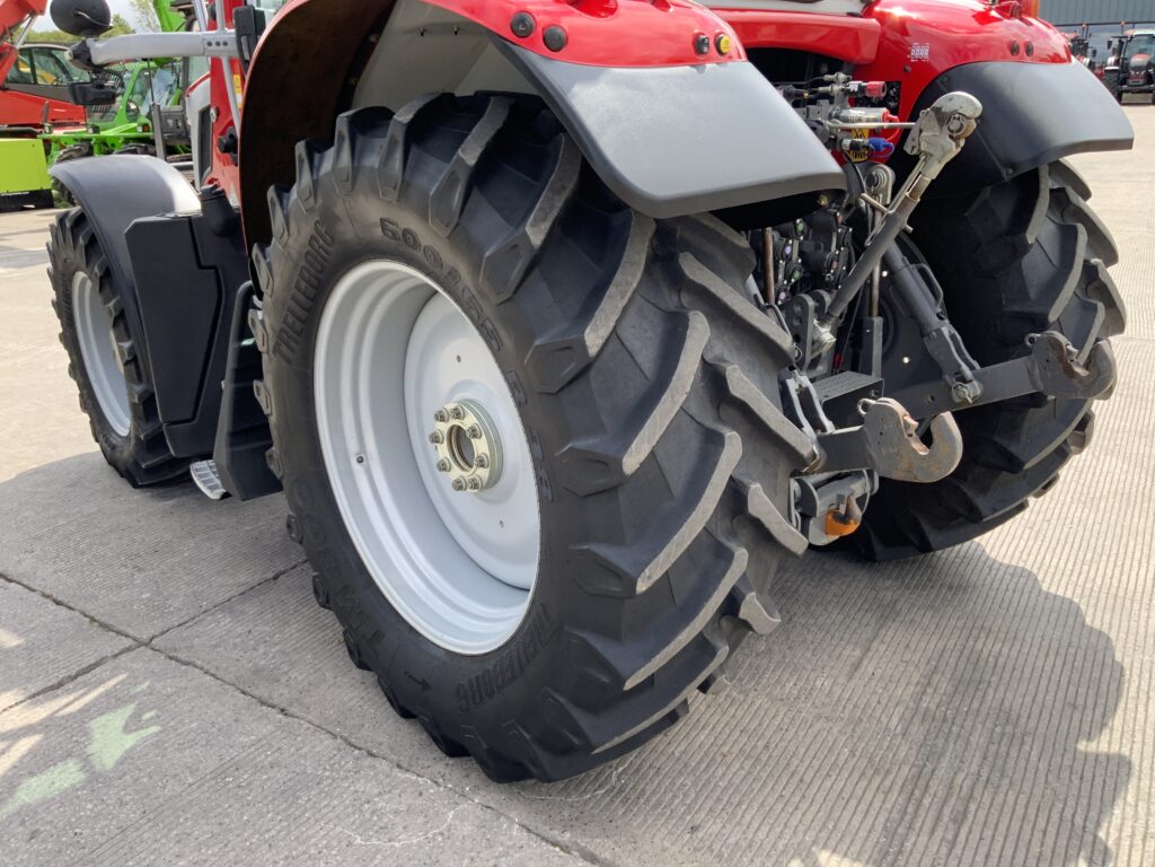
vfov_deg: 48.2
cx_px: 578
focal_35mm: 29
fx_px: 968
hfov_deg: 61.7
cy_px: 434
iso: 16
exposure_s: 1/425
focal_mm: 3
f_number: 1.8
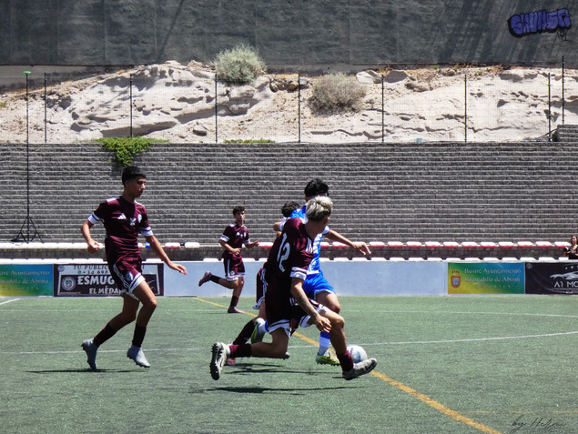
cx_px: 289
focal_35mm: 139
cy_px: 217
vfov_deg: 10.7
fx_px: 2322
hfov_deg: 14.2
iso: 320
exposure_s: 1/1000
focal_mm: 24.7
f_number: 5.3
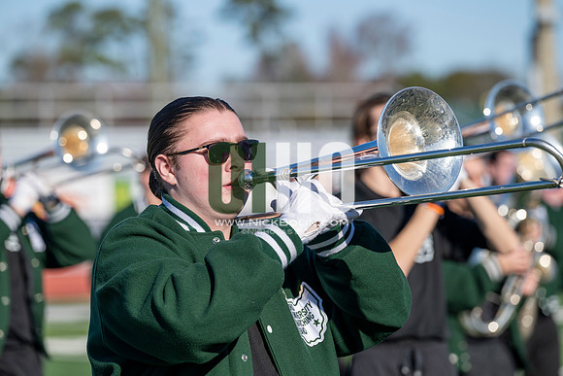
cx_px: 282
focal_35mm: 200
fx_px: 3128
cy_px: 188
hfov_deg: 10.3
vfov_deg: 6.9
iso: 250
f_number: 5
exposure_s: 1/2000
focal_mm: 200
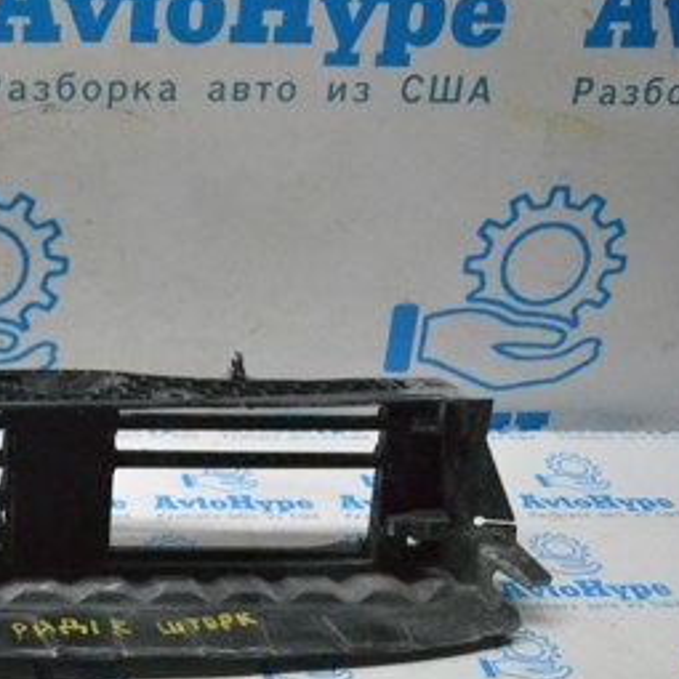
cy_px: 274
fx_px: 1420
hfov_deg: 24.4
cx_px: -138
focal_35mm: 64
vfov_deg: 26.8
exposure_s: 1/2000
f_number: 4
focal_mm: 20
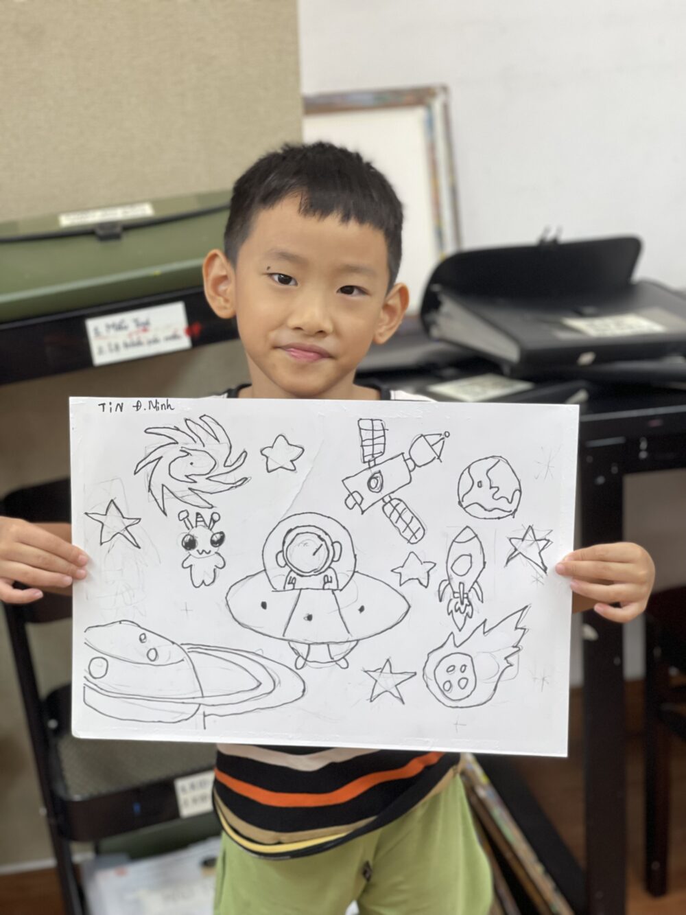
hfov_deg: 22.9
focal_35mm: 64
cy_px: 458
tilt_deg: -18.8
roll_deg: +2.7
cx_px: 343
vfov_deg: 30.3
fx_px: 1691
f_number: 2.2
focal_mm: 7.5
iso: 160
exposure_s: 1/121
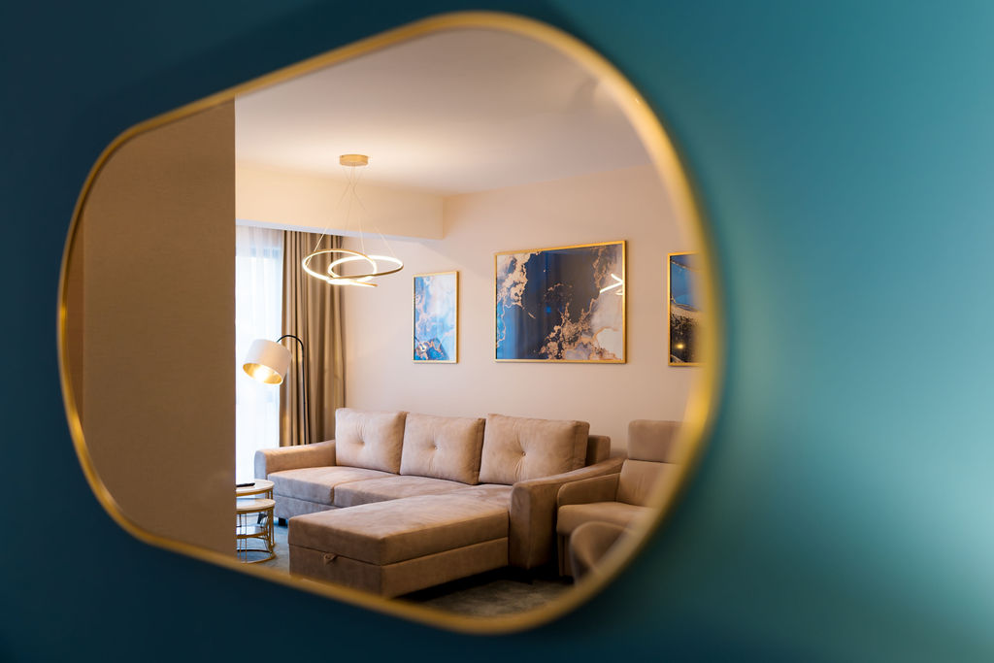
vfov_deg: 37.2
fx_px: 985
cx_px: 497
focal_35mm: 36
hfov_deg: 53.6
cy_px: 332
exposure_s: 1/250
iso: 400
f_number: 1.4
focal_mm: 35
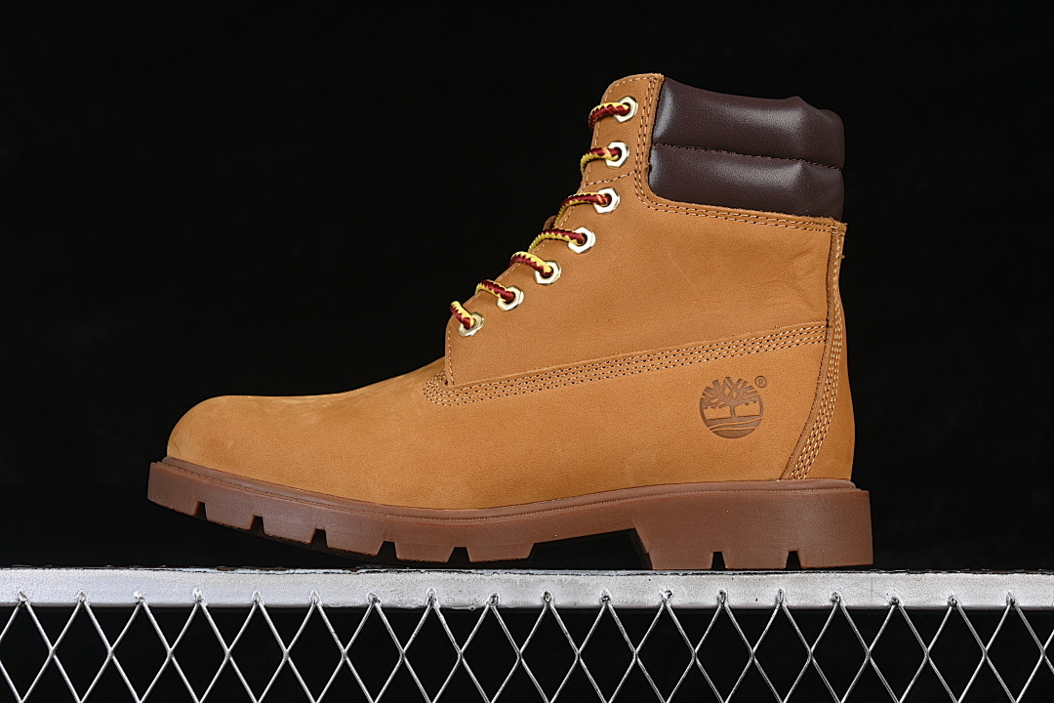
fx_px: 2196
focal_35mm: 75
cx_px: 527
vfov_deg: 18.2
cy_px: 352
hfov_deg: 27.0
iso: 160
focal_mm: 50
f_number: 7.1
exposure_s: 1/80
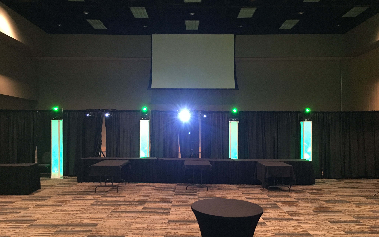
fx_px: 320
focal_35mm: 31
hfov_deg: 61.2
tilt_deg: +1.6
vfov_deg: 40.6
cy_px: 124
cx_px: 189
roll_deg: -1.0
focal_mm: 4.15
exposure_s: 1/4
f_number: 2.2
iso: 100
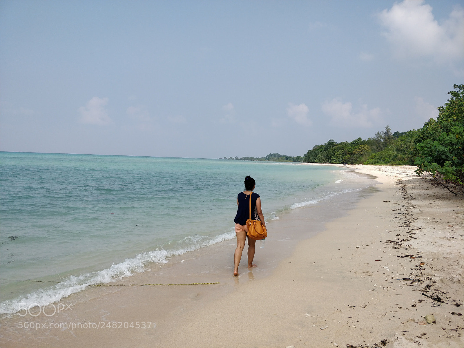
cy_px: 174
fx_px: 322
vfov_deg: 56.8
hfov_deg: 71.6
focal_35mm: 24
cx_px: 232
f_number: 1.7
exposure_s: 1/1464
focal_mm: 4.1
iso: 125
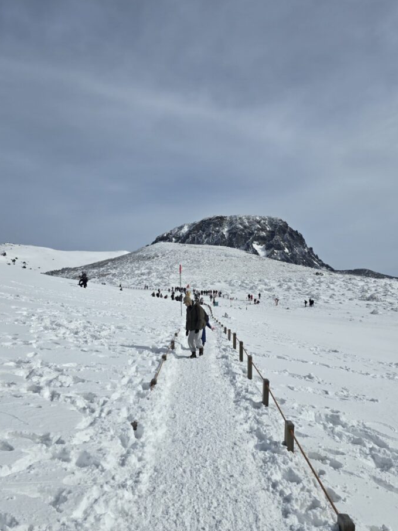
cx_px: 193
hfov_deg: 53.0
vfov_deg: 67.3
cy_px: 270
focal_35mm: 26
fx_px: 399
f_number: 1.7
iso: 12
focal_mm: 6.3
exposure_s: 1/2993
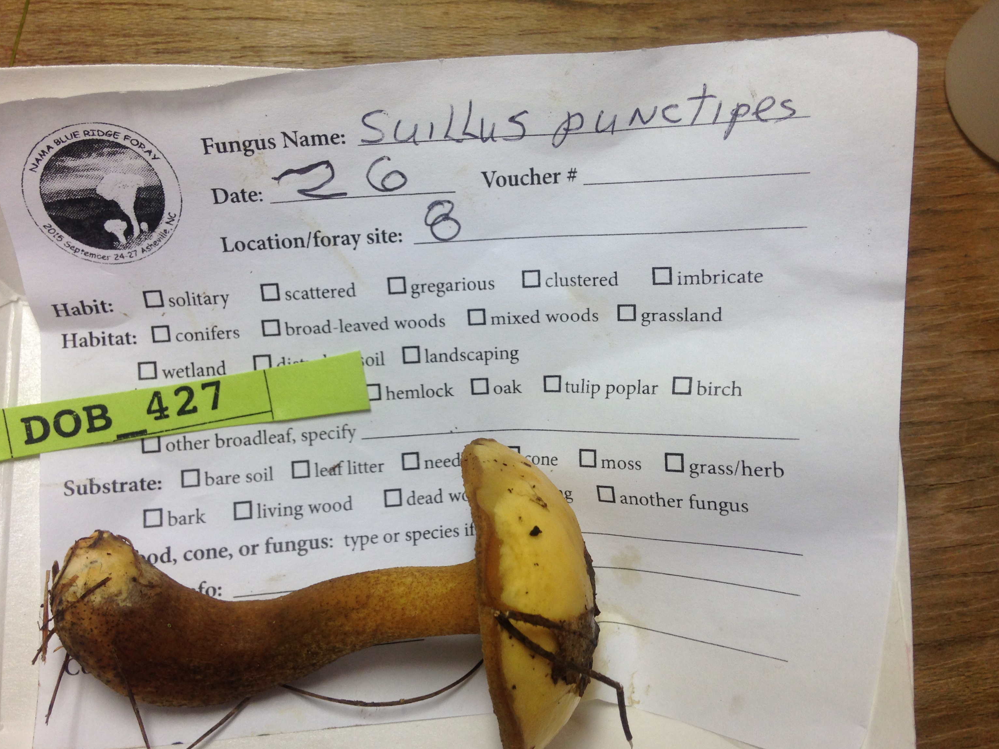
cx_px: 484
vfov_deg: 40.7
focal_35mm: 35
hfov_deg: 52.6
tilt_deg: -75.5
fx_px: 1010
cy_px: 370
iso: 64
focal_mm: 4.12
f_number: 2.4
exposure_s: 1/120
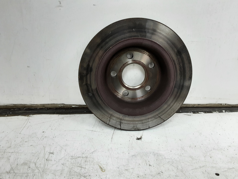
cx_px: 119
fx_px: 186
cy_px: 90
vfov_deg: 51.4
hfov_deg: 65.3
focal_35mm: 27
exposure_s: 1/50
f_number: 1.9
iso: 125
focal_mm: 2.91
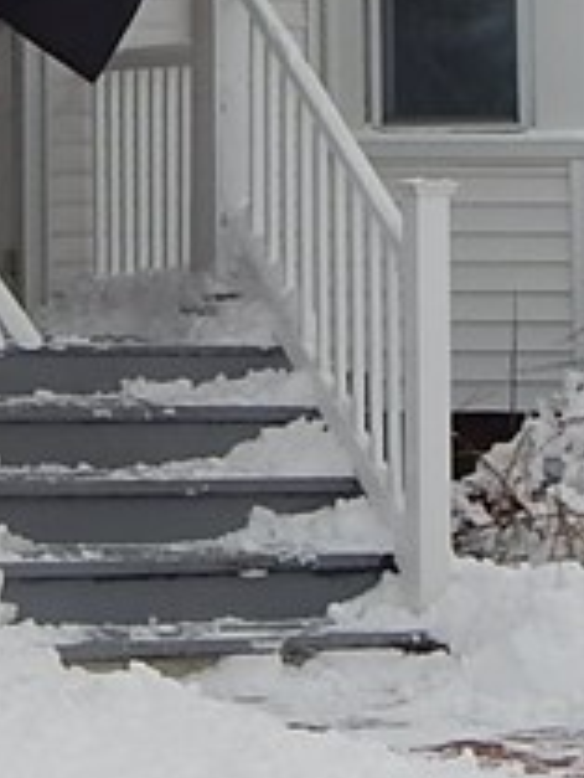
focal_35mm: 186
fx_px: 4180
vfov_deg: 10.3
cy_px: -383
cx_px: 89
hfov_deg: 8.0
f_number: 3.4
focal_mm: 6.8
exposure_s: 1/640
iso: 125
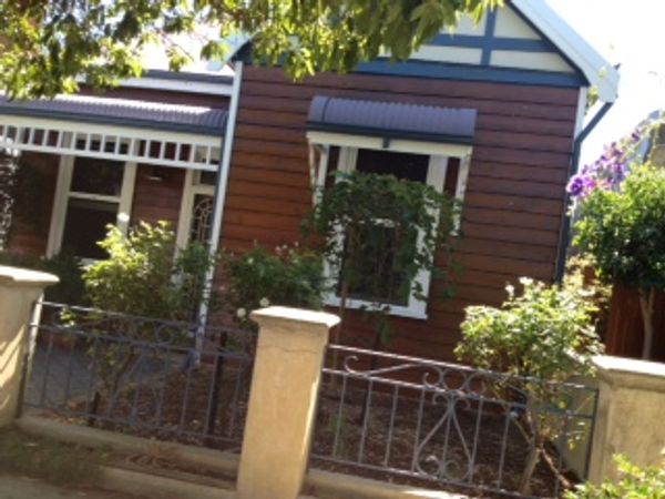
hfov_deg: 52.6
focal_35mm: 35
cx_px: 332
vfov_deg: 40.7
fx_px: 672
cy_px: 250
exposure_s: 1/272
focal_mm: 4.28
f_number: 2.4
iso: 50
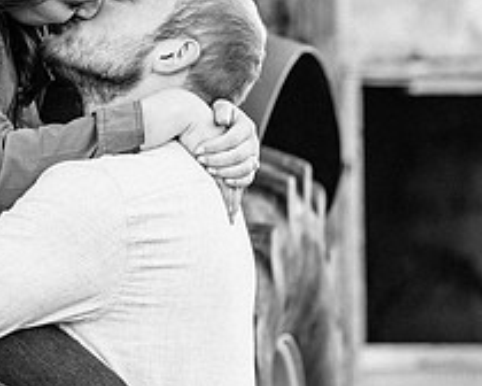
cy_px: 62
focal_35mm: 288
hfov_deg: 6.7
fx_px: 4108
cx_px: -64
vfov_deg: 5.4
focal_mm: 85
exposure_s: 1/640
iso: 200
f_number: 3.2
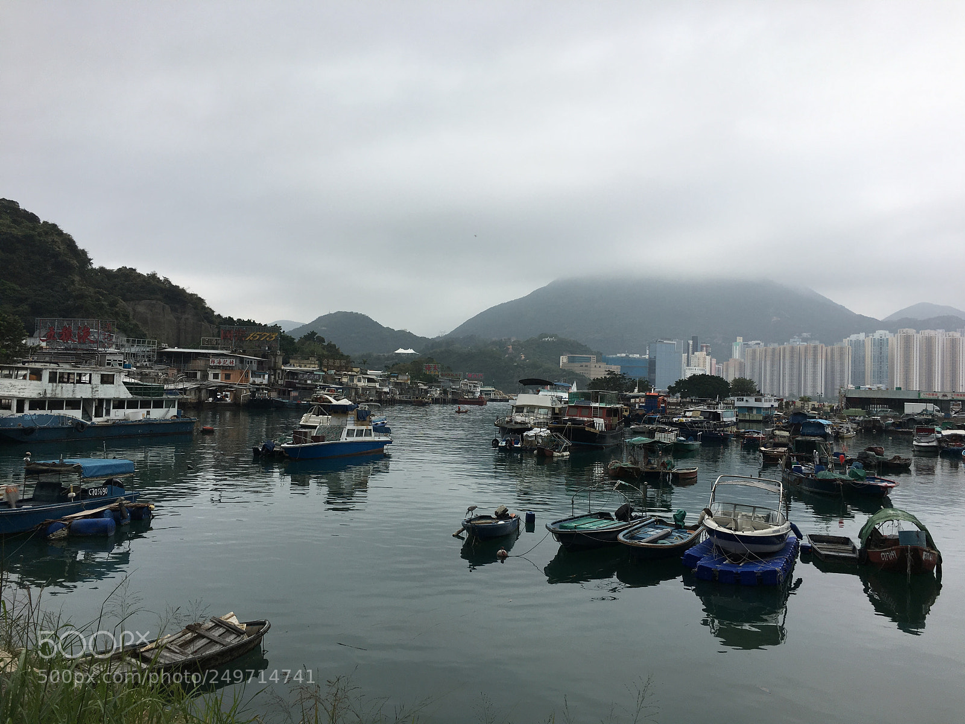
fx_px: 808
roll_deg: -1.5
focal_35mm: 29
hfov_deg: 61.7
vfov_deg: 48.2
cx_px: 482
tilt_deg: +3.7
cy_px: 362
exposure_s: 1/2079
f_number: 2.2
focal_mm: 4.15
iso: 25
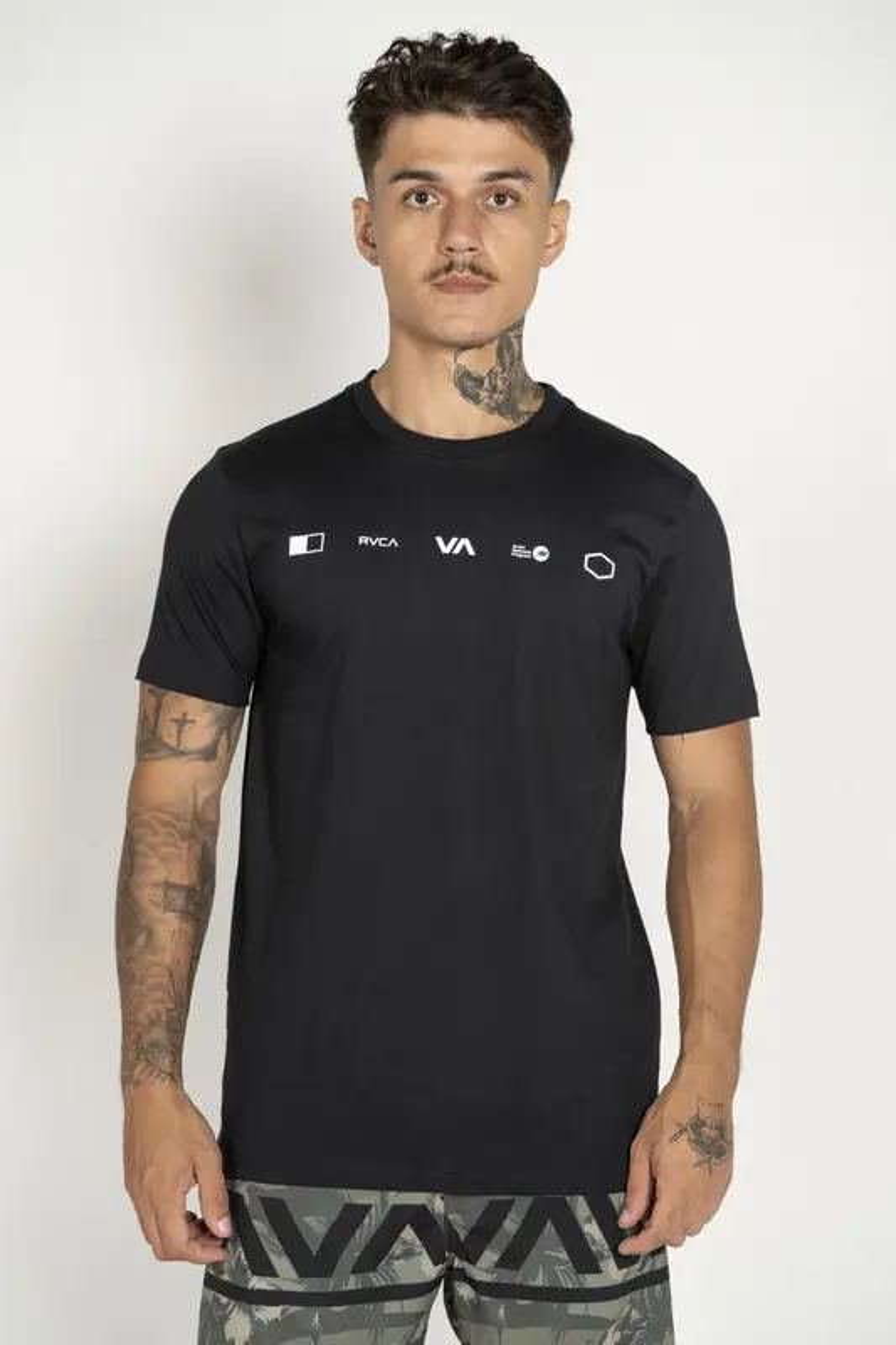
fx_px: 2203
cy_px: 672
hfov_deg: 23.0
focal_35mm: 59
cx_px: 448
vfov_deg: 33.9
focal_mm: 59
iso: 100
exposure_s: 1/125
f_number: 10
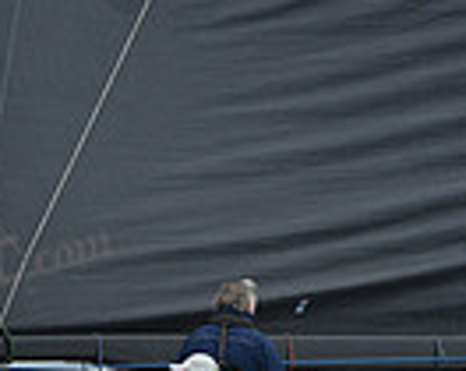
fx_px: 5683
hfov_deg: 4.7
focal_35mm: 413
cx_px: 297
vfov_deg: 3.7
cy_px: 429
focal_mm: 100
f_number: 7.1
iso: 250
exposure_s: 1/800
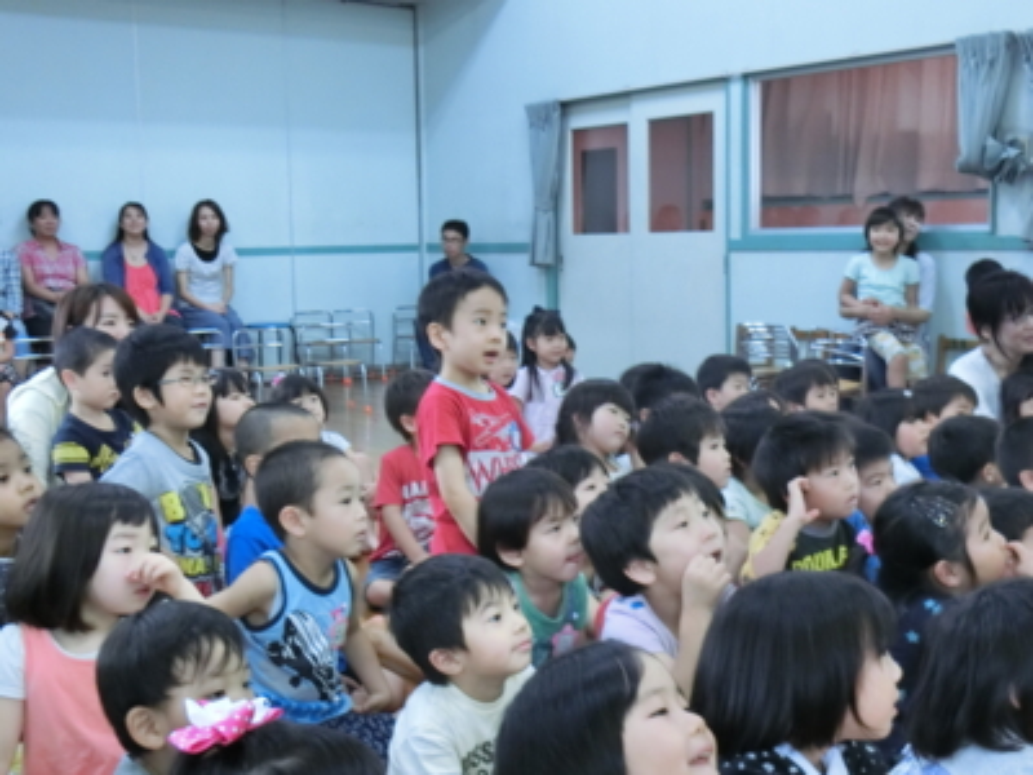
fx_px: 1343
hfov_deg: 42.1
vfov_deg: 32.2
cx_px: 516
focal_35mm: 45
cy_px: 388
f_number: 4.4
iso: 800
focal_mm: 8
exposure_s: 1/40
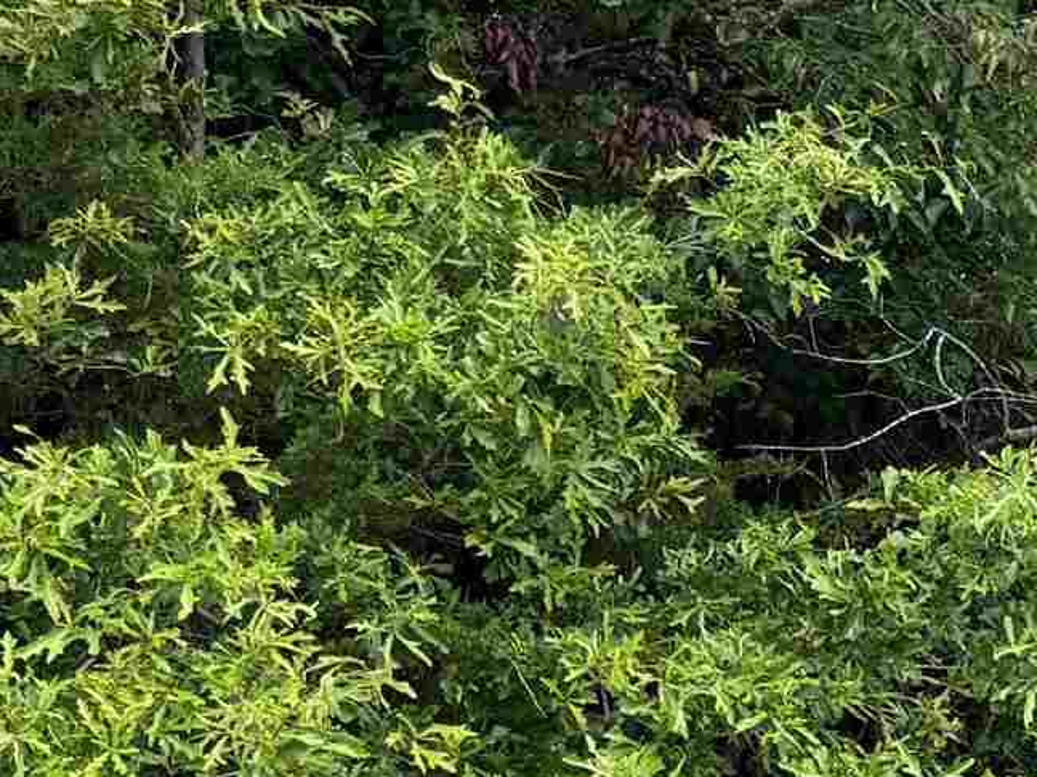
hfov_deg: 13.9
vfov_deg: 12.9
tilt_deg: +3.1
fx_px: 3414
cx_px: 2229
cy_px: 628
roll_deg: +2.1
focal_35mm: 114
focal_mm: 6.76
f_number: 1.78
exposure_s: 1/1230
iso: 100
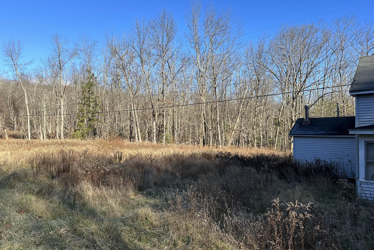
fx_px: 260
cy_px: 125
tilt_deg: +2.6
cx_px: 187
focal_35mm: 25
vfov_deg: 51.3
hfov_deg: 71.5
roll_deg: +1.6
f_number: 1.78
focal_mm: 6.86
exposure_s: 1/1949
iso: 80
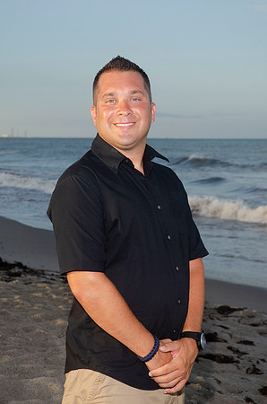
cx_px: 134
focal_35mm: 82
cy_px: 202
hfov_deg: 16.5
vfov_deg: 24.7
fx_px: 922
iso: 100
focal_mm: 55
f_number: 7.1
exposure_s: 1/250
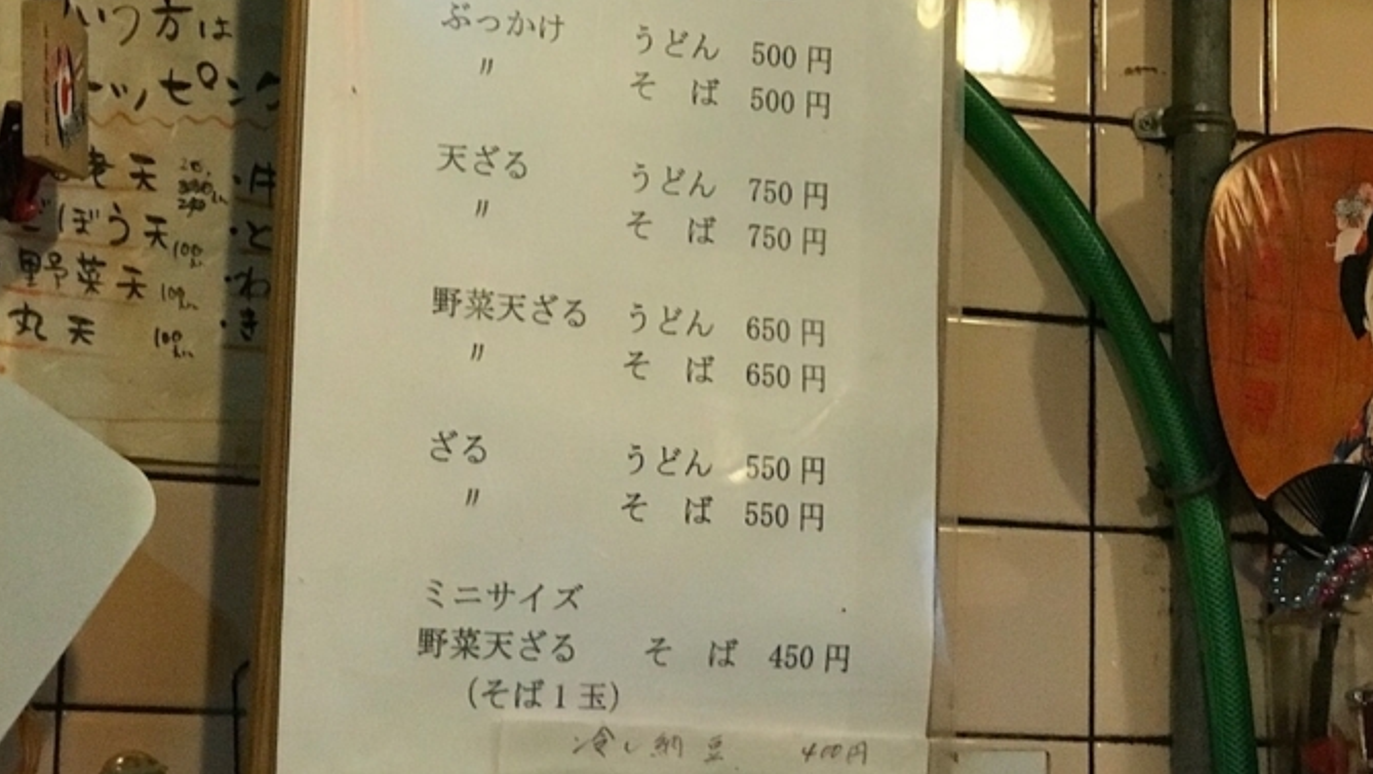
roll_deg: -0.7
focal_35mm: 95
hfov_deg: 22.4
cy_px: 289
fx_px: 3460
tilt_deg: +7.8
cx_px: 612
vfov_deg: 12.7
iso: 500
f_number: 2.8
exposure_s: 1/60
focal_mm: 6.6
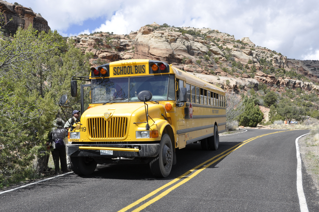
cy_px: 106
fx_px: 358
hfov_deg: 48.0
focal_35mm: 40
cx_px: 160
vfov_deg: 32.9
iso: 200
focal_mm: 27
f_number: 9
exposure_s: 1/320
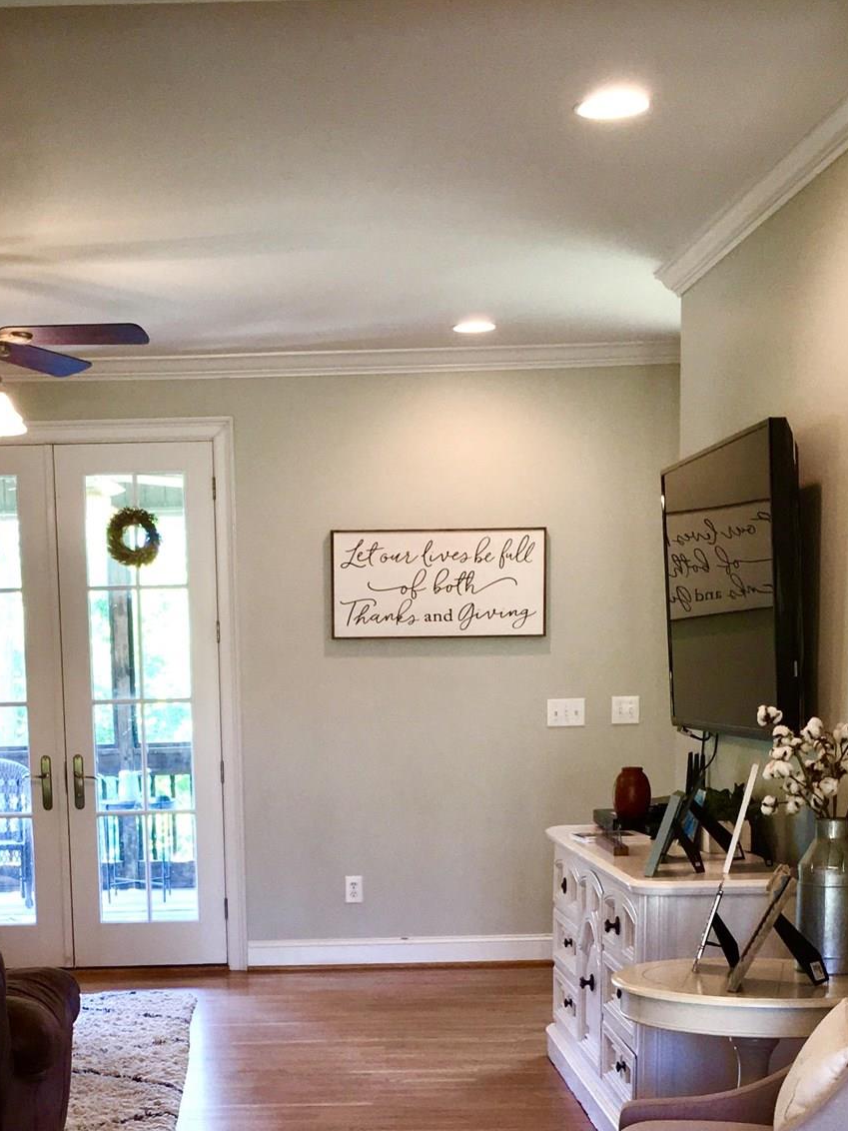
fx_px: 1927
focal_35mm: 59
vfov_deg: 31.7
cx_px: 262
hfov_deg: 24.7
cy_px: 939
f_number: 2.2
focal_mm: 4.15
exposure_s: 1/30
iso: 40
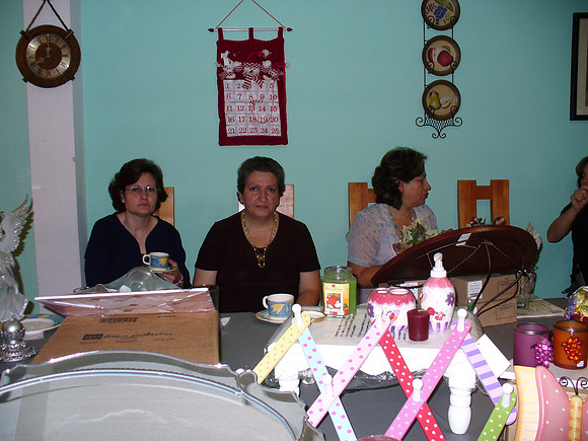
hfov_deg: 50.1
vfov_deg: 38.7
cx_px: 294
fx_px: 628
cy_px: 220
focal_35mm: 37
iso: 100
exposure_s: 1/30
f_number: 2.8
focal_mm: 6.1
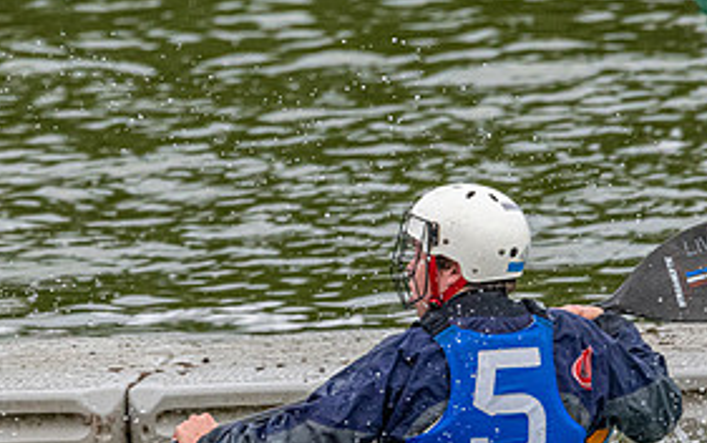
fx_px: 18701
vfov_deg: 1.4
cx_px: 359
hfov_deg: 2.2
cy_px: 491
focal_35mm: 970
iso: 3200
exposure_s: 1/2000
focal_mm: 400
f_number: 8
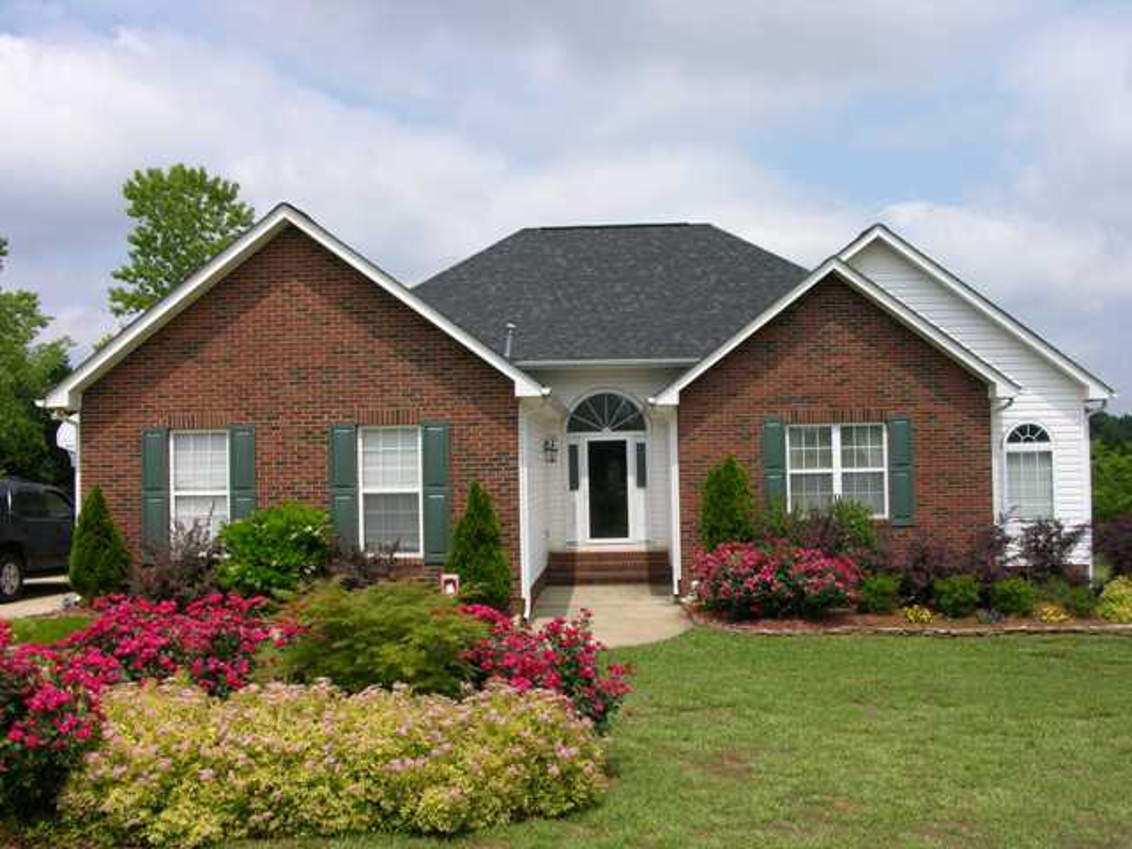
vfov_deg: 40.7
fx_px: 1145
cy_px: 424
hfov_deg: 52.6
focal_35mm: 35
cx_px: 566
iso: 50
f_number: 6.3
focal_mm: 8.9
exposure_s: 1/257
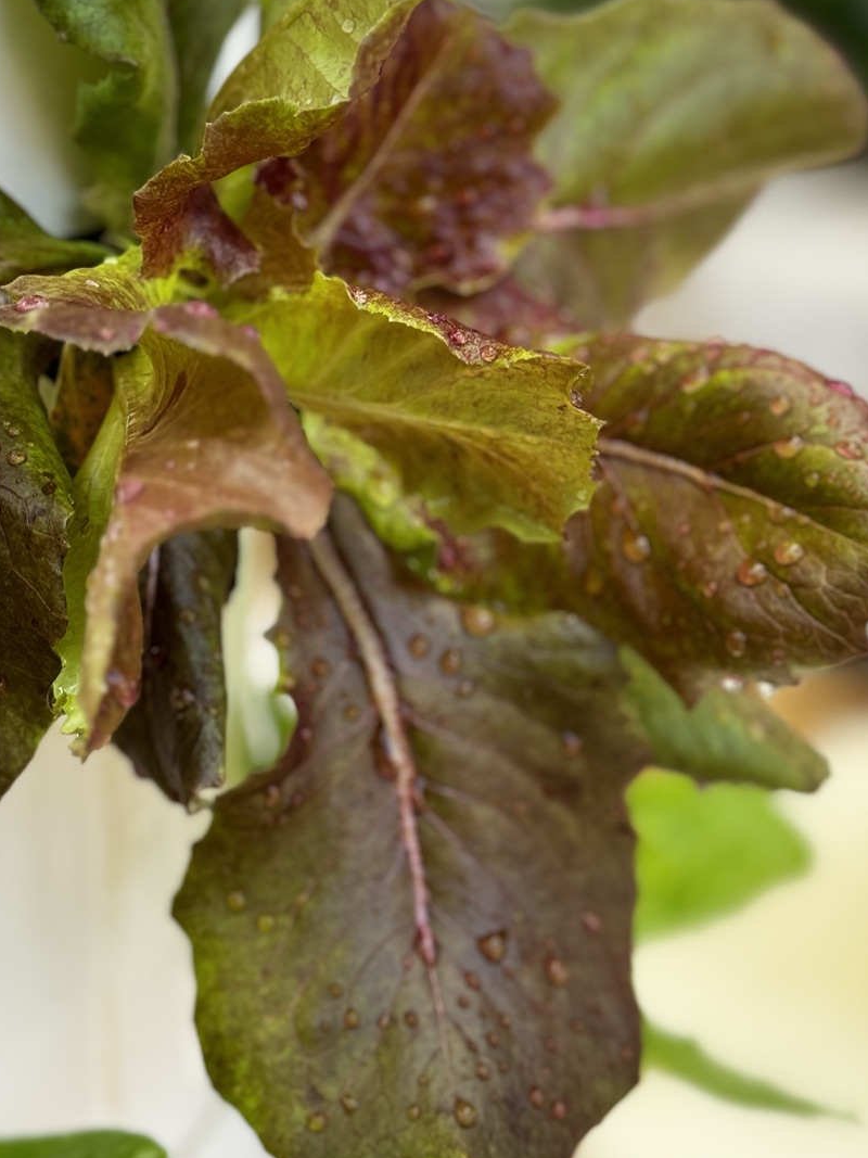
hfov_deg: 20.3
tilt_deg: -19.8
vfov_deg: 27.0
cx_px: 266
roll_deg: -0.4
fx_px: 2408
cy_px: 442
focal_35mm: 72
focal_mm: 6.76
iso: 64
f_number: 1.78
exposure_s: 1/167
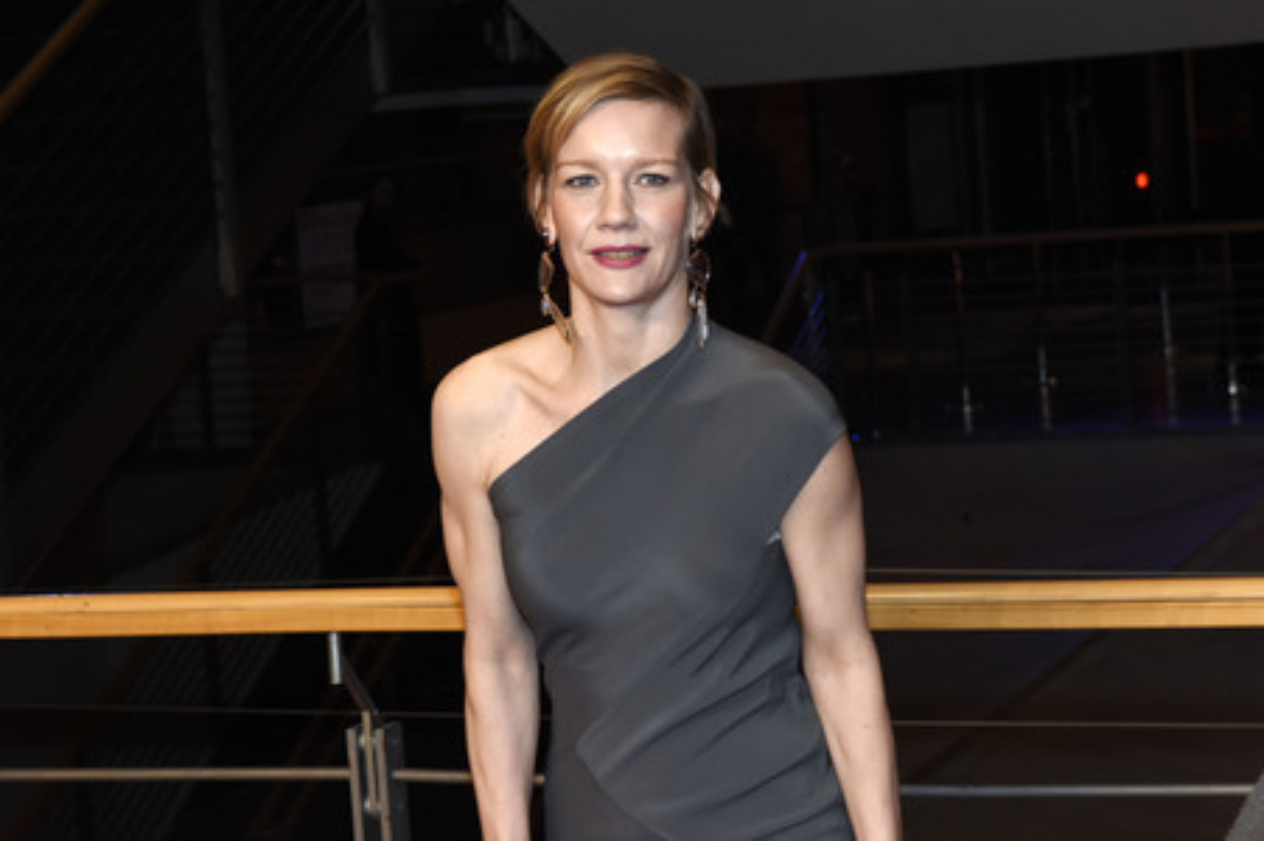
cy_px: 420
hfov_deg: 24.6
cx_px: 632
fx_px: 2894
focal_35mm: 82
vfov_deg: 16.5
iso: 1250
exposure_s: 1/250
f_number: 5.6
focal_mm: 55
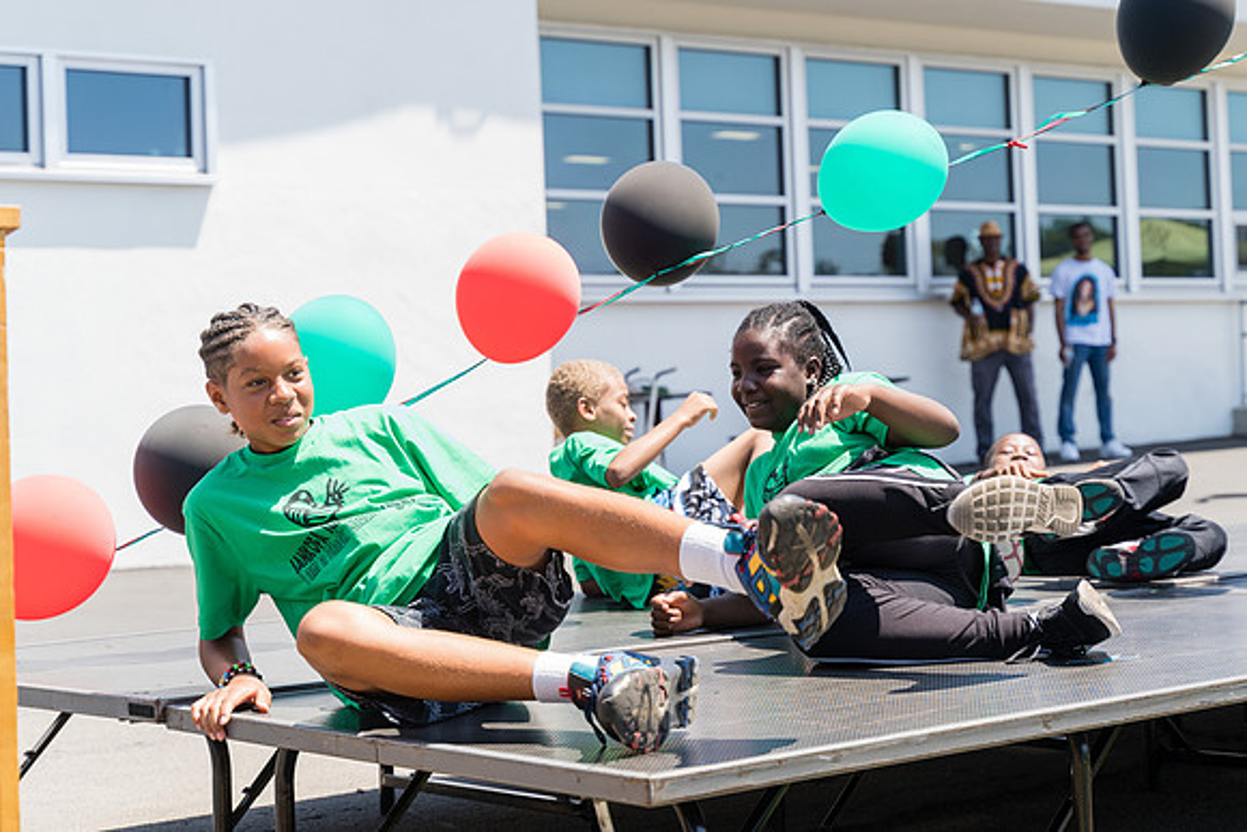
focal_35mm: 74
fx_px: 2579
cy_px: 307
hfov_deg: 27.1
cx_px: 769
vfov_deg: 18.3
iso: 100
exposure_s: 1/320
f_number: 4
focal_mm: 59
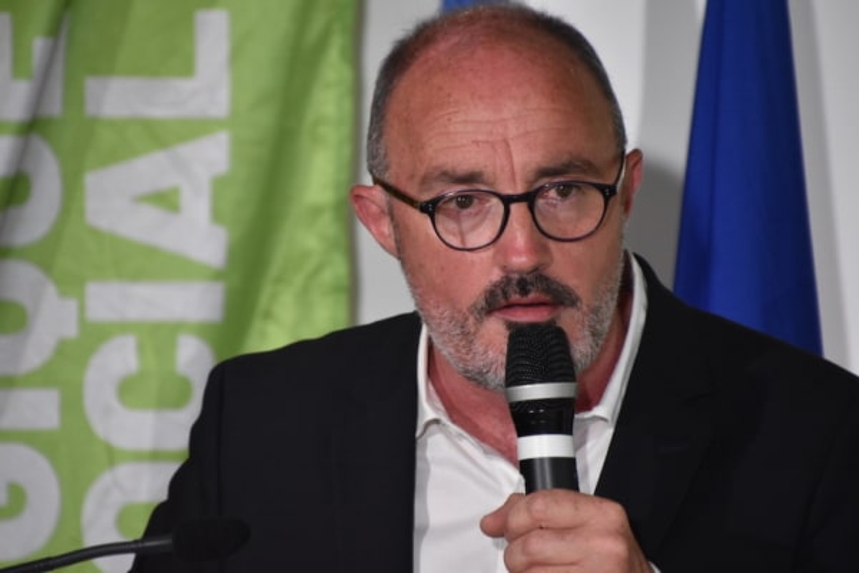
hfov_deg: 4.6
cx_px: 430
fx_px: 10737
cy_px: 286
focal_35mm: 450
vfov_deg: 3.1
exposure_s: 1/200
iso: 1600
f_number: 6.3
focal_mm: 300
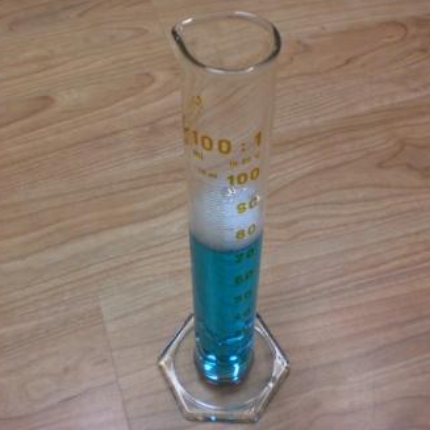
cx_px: 217
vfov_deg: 36.8
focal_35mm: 46
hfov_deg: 36.8
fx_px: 646
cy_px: 212
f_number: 3.1
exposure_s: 1/60
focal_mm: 6.3
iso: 200
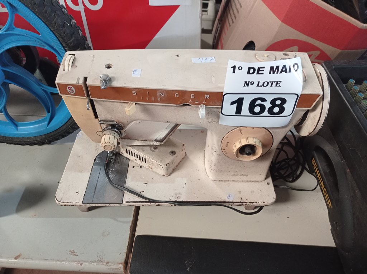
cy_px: 137
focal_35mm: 28
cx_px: 184
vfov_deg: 49.7
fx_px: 297
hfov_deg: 63.5
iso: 529
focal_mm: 4.7
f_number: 1.79
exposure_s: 1/24
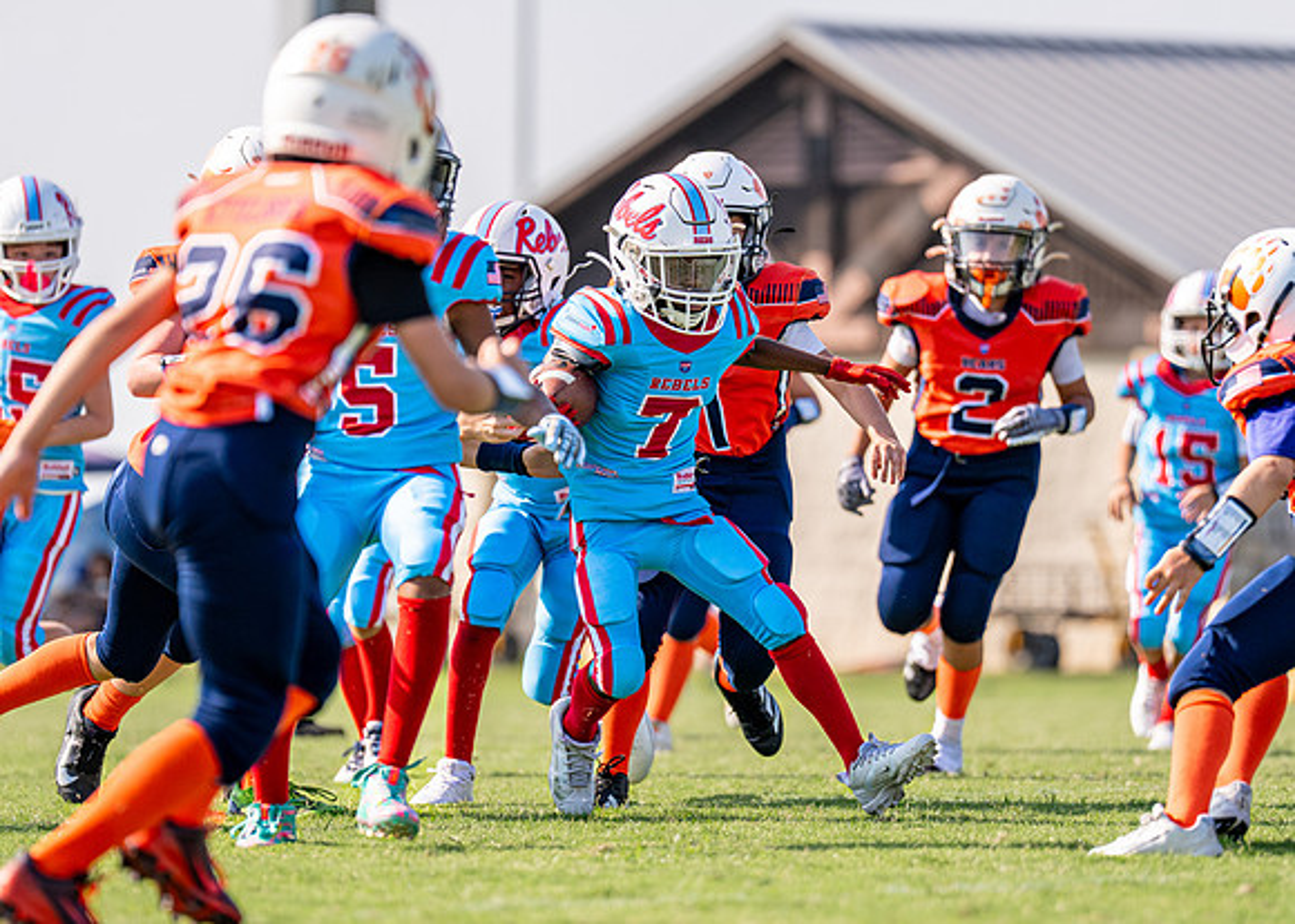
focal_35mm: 320
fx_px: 11754
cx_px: 639
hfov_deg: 6.3
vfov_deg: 4.5
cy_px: 486
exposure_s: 1/2500
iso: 160
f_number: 2.8
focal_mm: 200
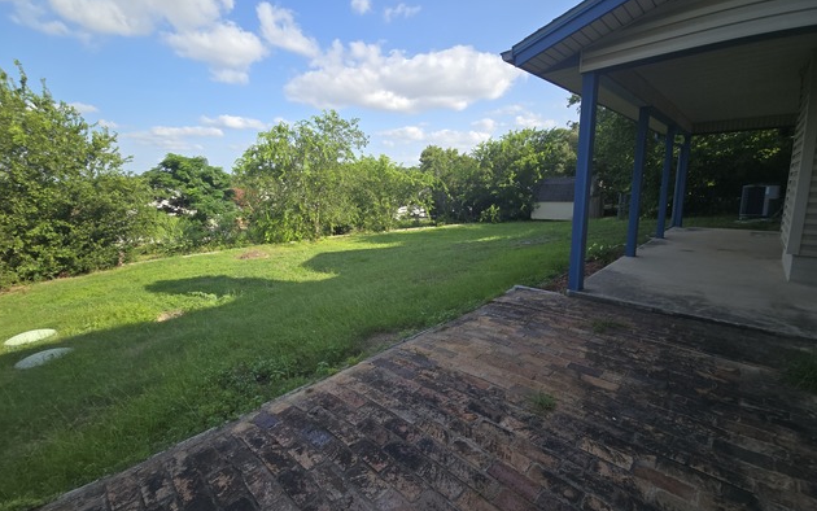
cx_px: 406
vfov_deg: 78.6
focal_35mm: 14
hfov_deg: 105.3
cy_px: 244
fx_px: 312
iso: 50
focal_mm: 2.2
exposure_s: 1/1038
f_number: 2.2
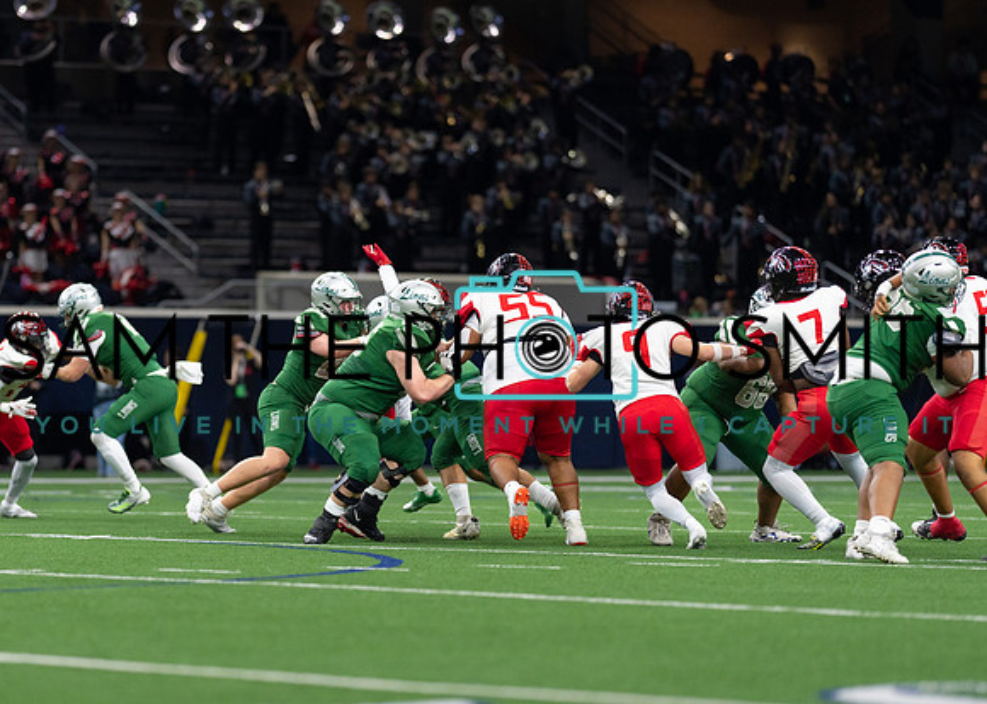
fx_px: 5523
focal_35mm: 197
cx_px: 306
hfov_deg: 10.2
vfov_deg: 7.3
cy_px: 336
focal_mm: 135
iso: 1000
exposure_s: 1/1600
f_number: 1.8
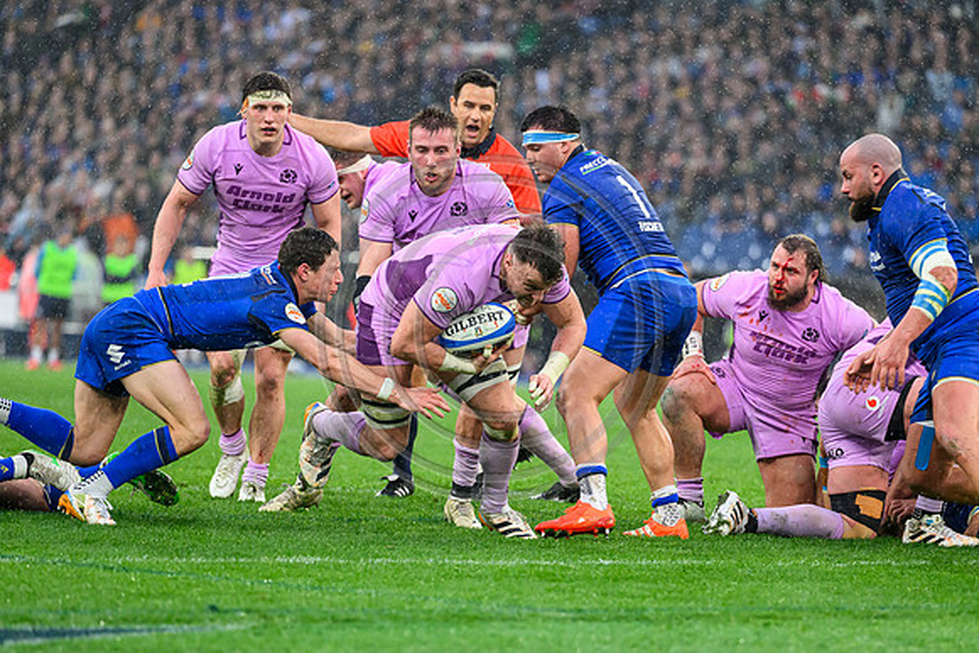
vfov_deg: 4.9
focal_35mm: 278
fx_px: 7563
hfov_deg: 7.4
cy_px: 447
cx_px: 511
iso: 2000
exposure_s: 1/1250
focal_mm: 200
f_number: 3.2
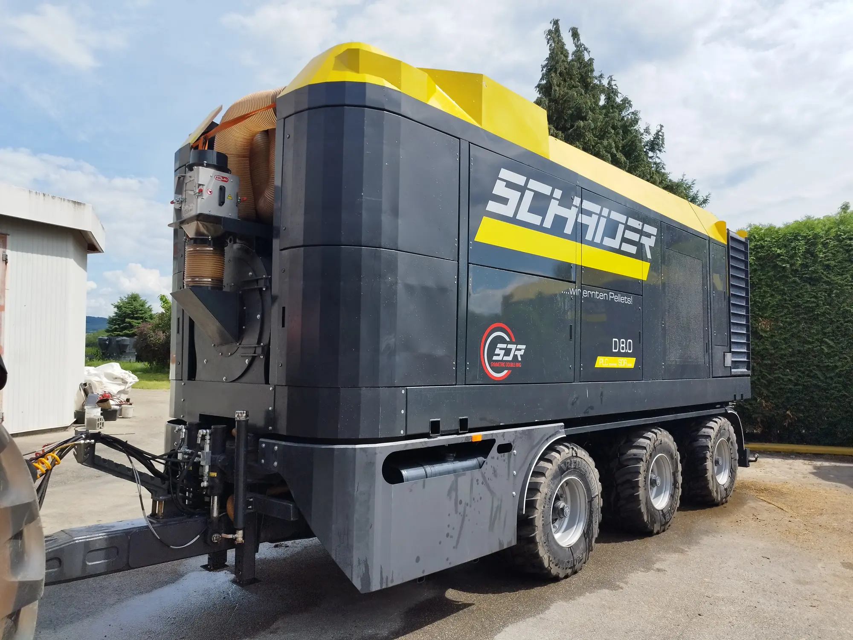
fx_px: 616
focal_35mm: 25
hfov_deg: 69.4
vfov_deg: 54.9
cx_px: 426
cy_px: 320
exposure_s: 1/1073
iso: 50
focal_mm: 5.95
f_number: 1.89
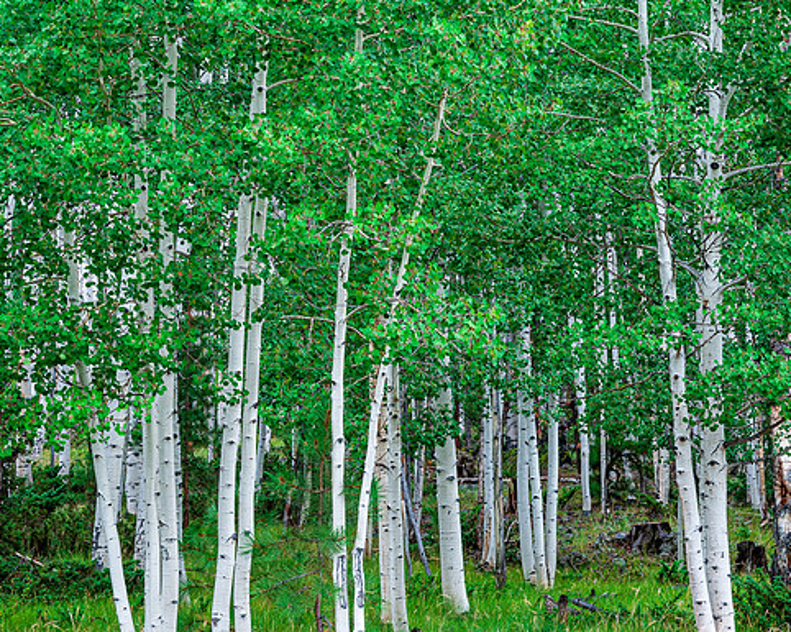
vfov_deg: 16.9
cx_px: 442
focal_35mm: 91
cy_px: 314
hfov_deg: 21.0
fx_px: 2129
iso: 200
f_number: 11
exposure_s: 1/15
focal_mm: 46
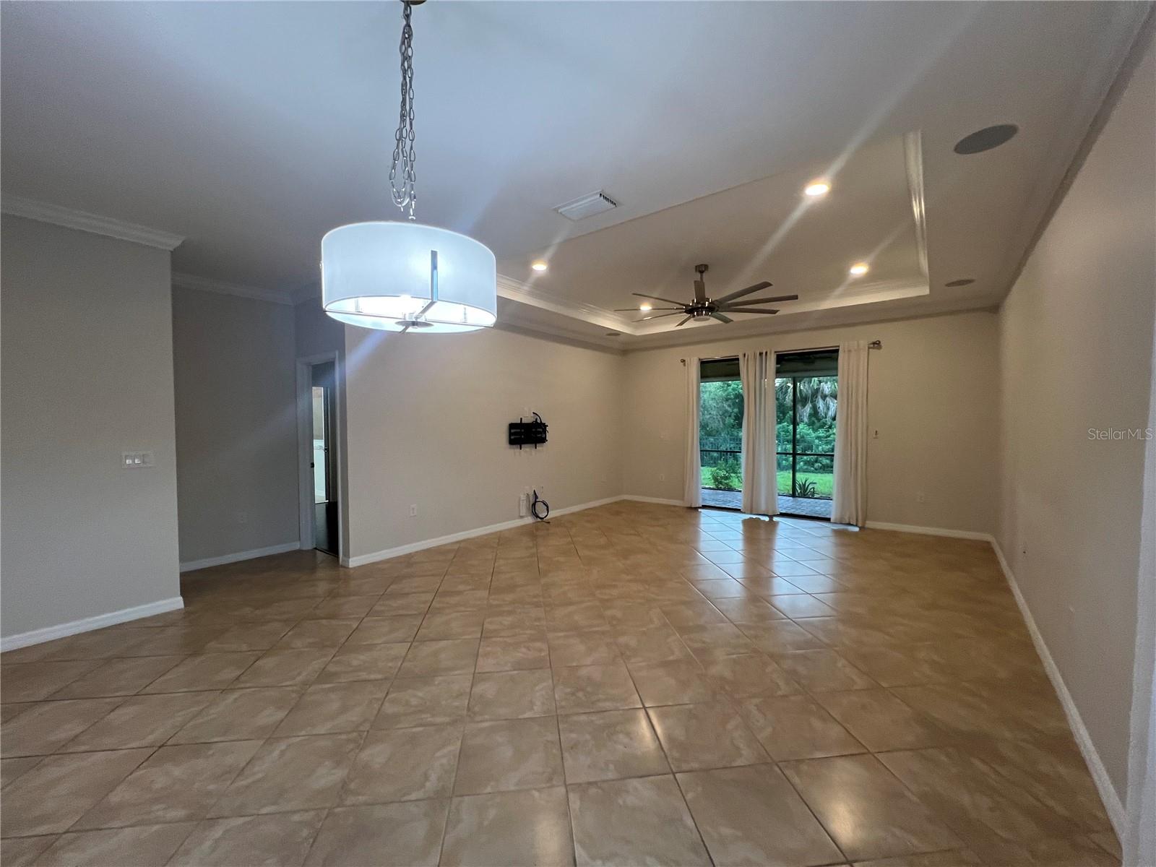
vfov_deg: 89.9
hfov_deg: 106.2
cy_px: 434
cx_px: 578
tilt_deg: -0.2
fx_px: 434
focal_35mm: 13
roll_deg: +0.8
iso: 250
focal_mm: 1.57
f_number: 1.8
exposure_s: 1/120
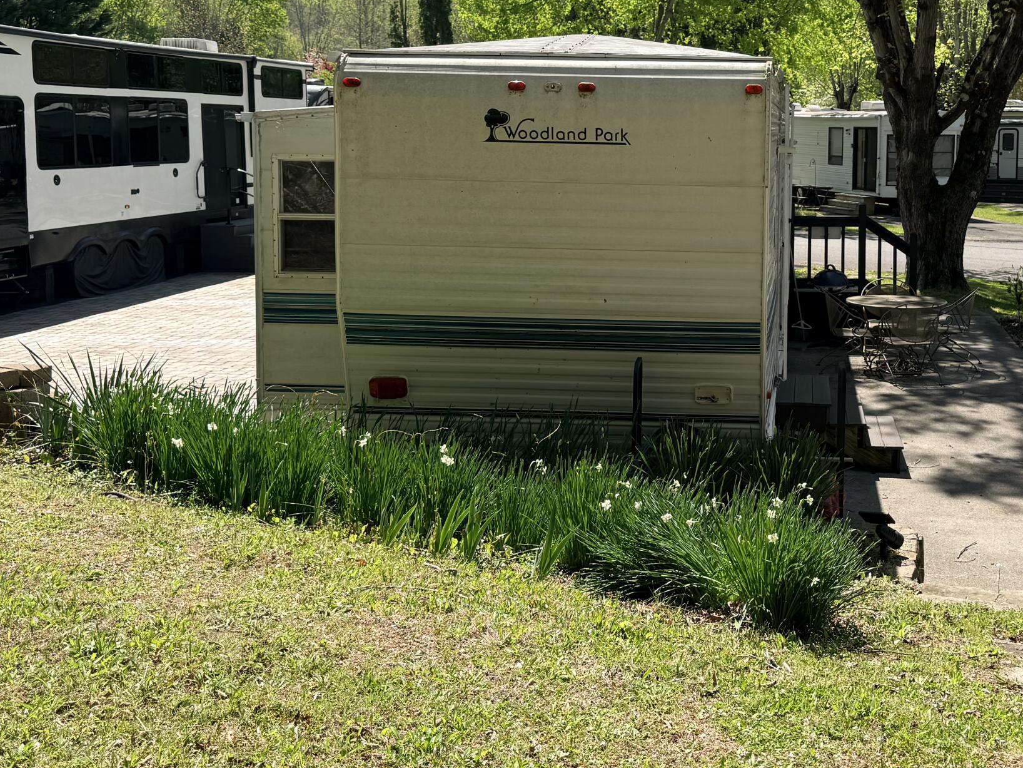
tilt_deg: -4.4
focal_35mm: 44
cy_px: 231
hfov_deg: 42.2
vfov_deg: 32.5
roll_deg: -0.6
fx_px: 1300
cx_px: 707
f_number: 1.78
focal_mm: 6.76
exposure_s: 1/3145
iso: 80
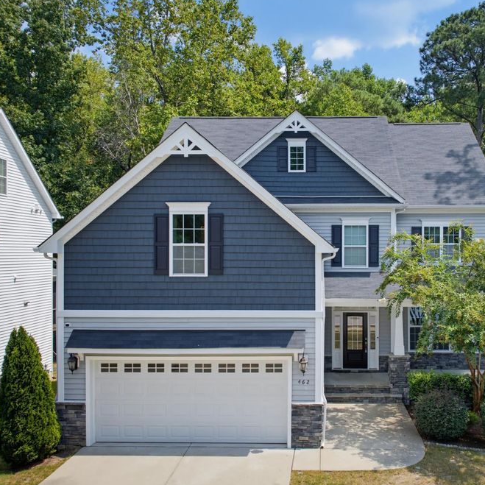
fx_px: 523
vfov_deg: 49.7
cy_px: 264
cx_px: 310
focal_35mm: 33
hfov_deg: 49.2
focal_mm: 12.3
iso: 210
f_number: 2.8
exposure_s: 1/1600
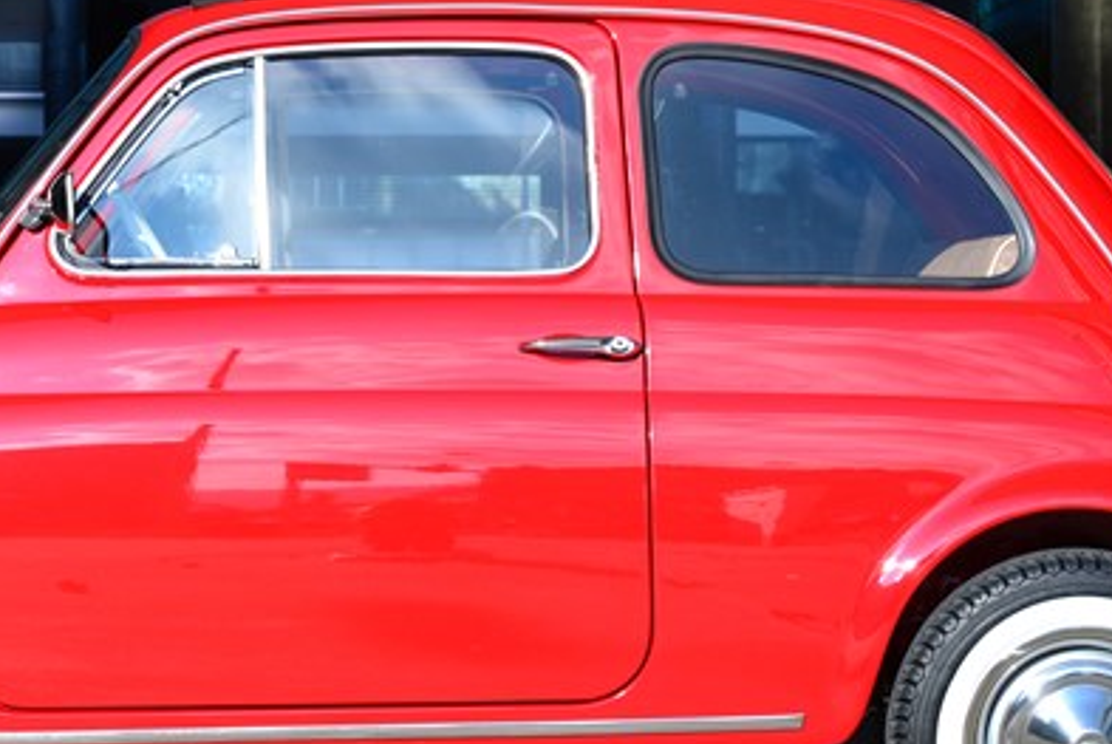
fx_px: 4144
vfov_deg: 10.2
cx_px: 376
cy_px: 139
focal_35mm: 134
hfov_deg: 15.3
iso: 100
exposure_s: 1/160
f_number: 8
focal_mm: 55
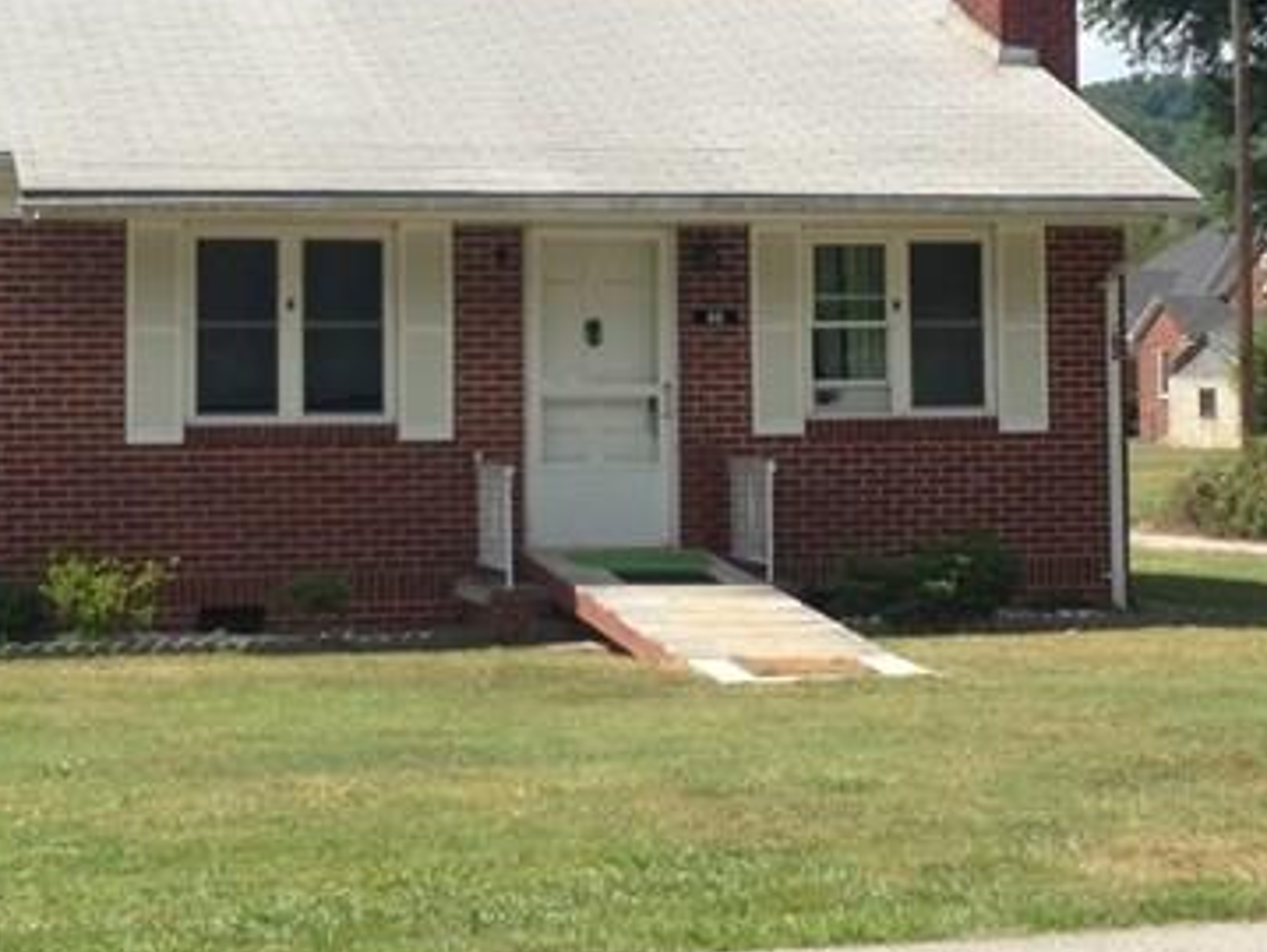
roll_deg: +1.2
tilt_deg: +2.4
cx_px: 632
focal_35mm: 94
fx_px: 3444
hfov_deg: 20.8
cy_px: 190
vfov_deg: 15.6
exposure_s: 1/1153
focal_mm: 4.12
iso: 50
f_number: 2.4
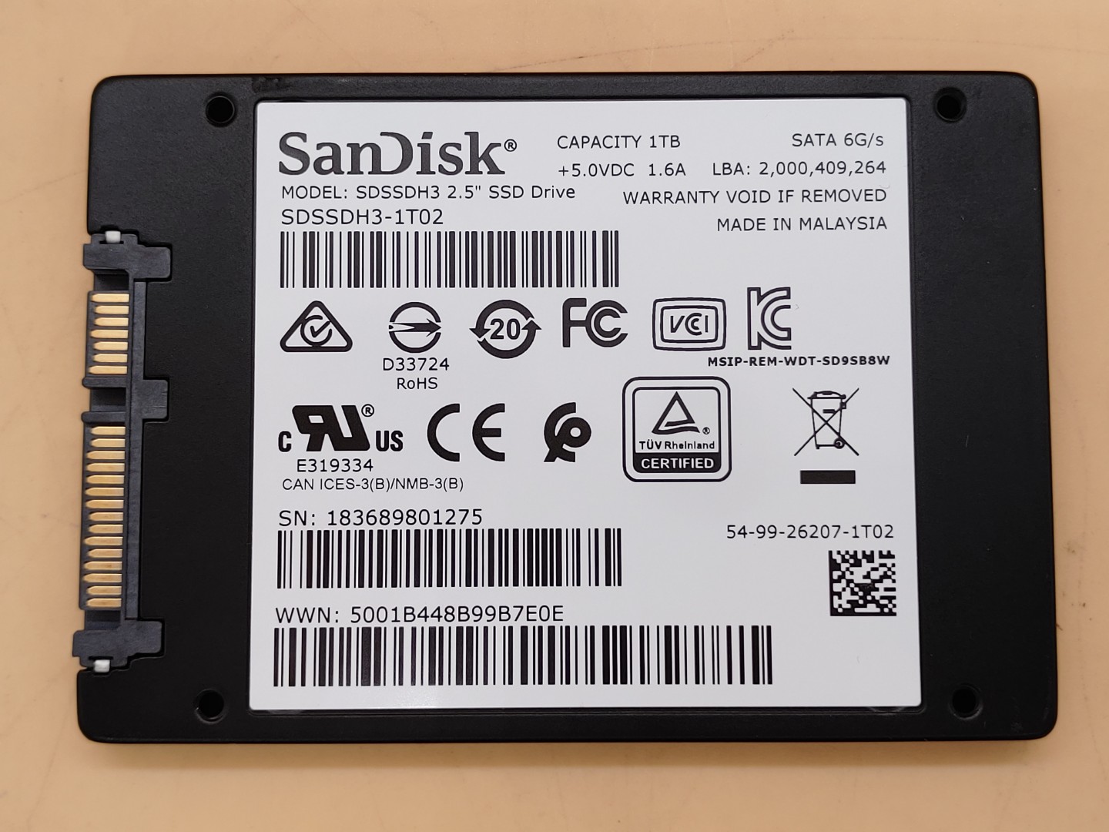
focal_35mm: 54
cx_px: 554
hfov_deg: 35.5
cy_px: 416
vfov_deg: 27.0
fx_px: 1730
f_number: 1.8
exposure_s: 1/133
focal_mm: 4.36
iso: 50
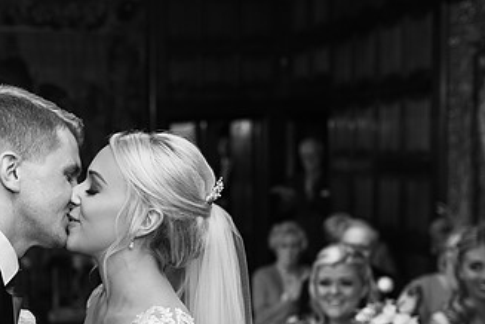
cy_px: 216
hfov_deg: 31.6
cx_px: 104
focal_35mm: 62
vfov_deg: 21.8
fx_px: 835
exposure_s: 1/80
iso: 500
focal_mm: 35
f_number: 2.5
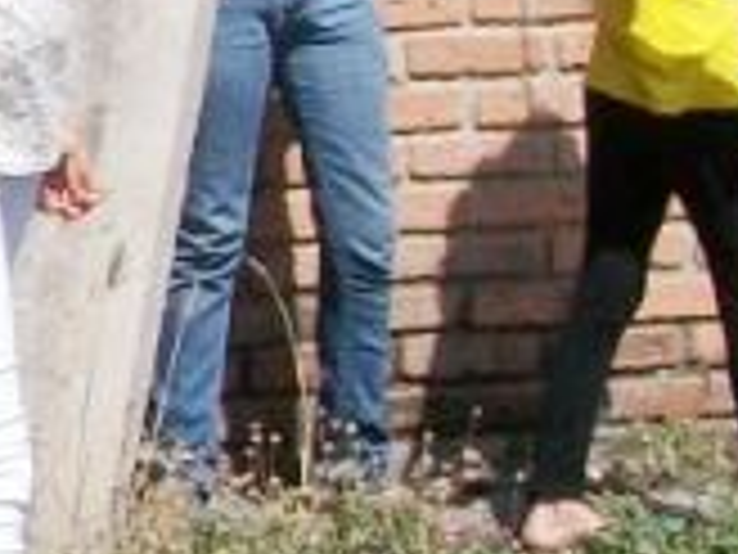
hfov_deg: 8.4
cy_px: -135
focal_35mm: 218
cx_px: -922
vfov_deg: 6.8
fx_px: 4648
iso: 80
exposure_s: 1/400
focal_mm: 6.3
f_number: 5.6
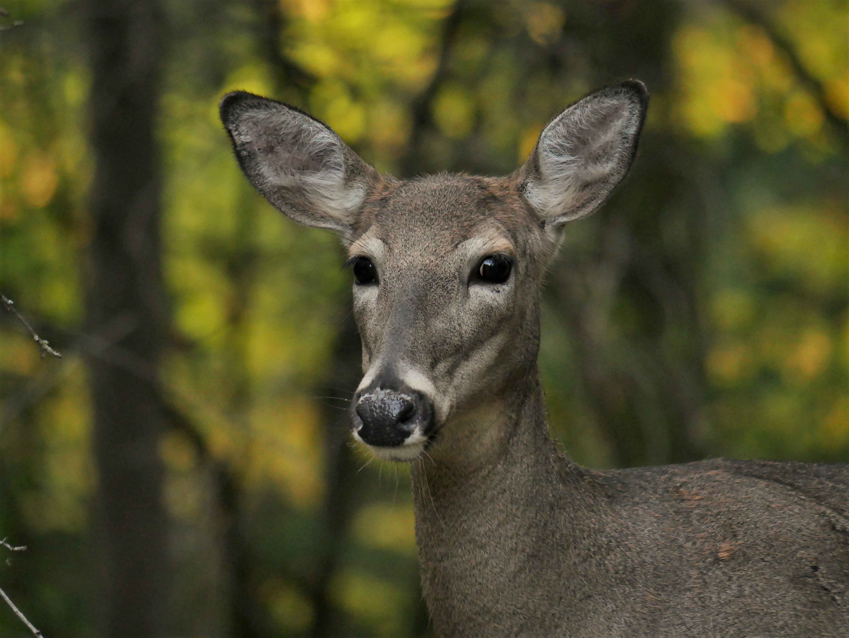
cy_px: 319
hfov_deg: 4.5
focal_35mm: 436
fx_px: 10699
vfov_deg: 3.4
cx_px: 424
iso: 1600
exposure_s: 1/250
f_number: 5.1
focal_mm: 218
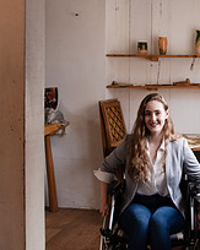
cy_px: 137
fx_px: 415
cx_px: 179
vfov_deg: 33.6
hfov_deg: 26.2
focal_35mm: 56
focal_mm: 27
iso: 640
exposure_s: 1/125
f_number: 2.8
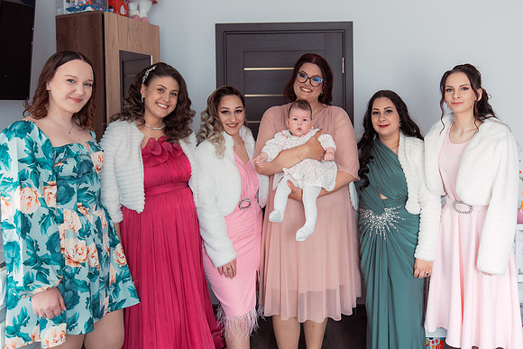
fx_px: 430
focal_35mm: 30
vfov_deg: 43.9
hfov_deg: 62.4
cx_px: 296
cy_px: 134
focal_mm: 24
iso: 640
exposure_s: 1/250
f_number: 2.8
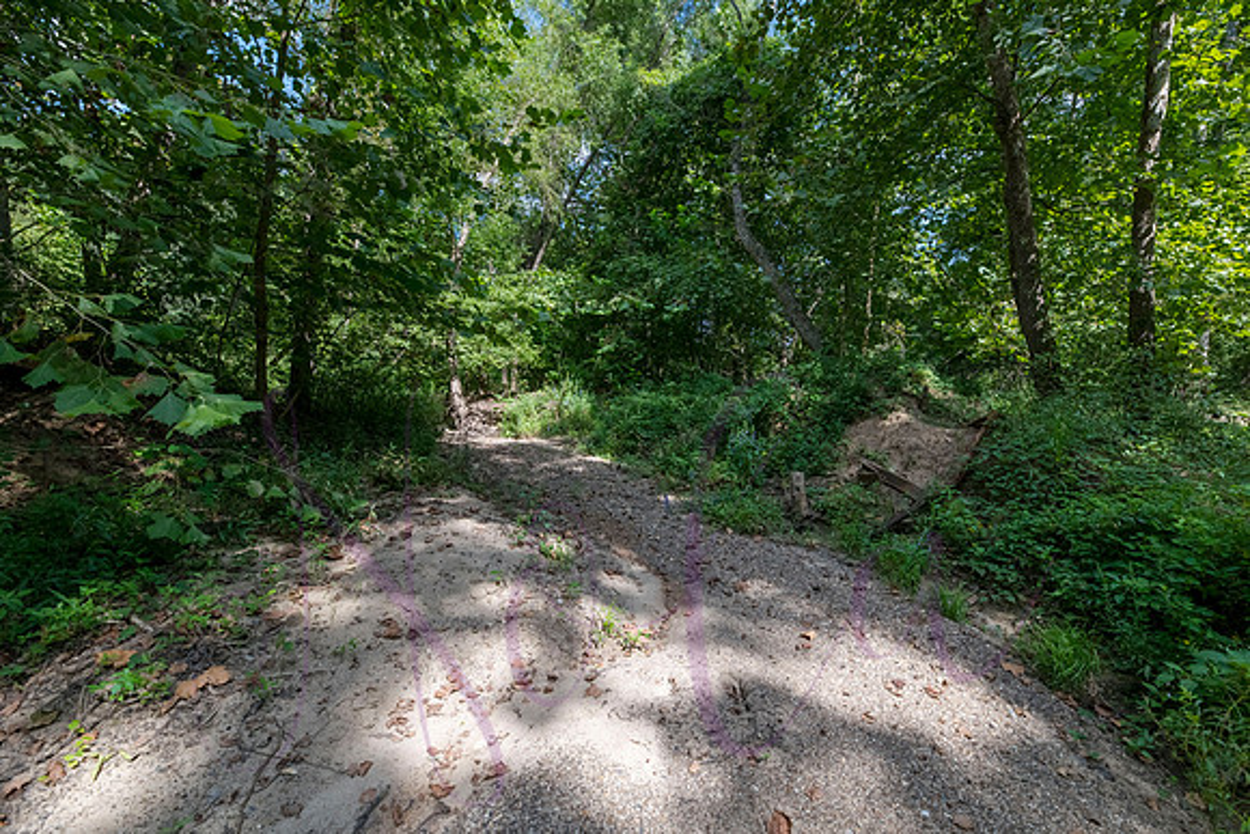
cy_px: 422
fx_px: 511
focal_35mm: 15
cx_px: 637
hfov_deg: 101.4
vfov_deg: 78.4
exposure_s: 1/250
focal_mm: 14
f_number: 7.1
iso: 320
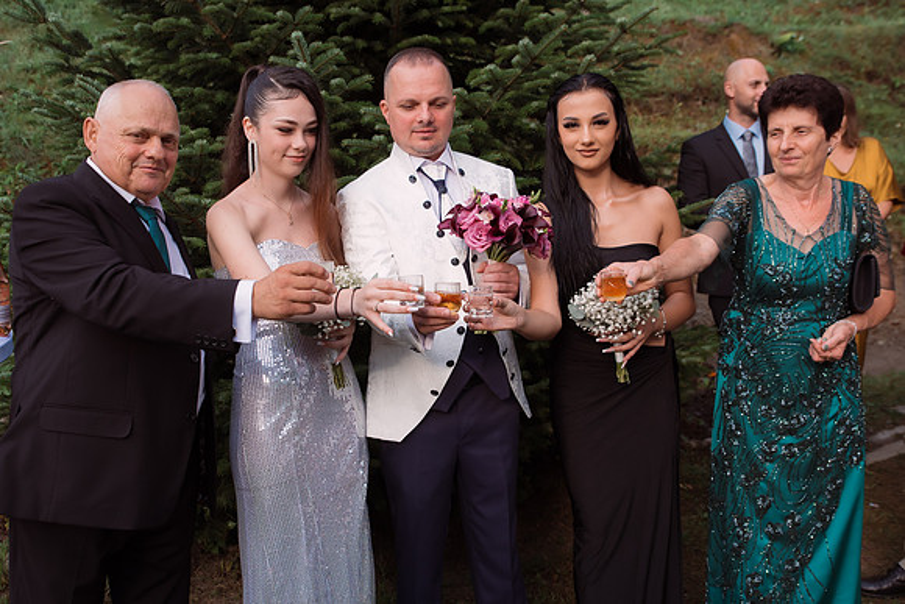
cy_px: 302
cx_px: 435
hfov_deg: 51.5
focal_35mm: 37
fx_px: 938
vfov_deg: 35.7
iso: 320
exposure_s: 1/500
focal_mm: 32
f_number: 4
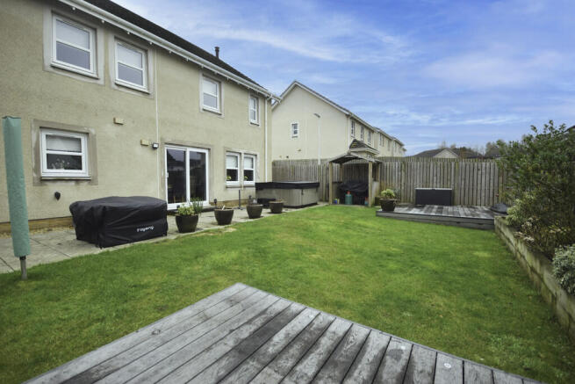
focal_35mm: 15
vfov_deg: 77.4
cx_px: 288
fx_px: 240
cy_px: 192
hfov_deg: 100.4
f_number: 4
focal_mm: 10
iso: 100
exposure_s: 1/160
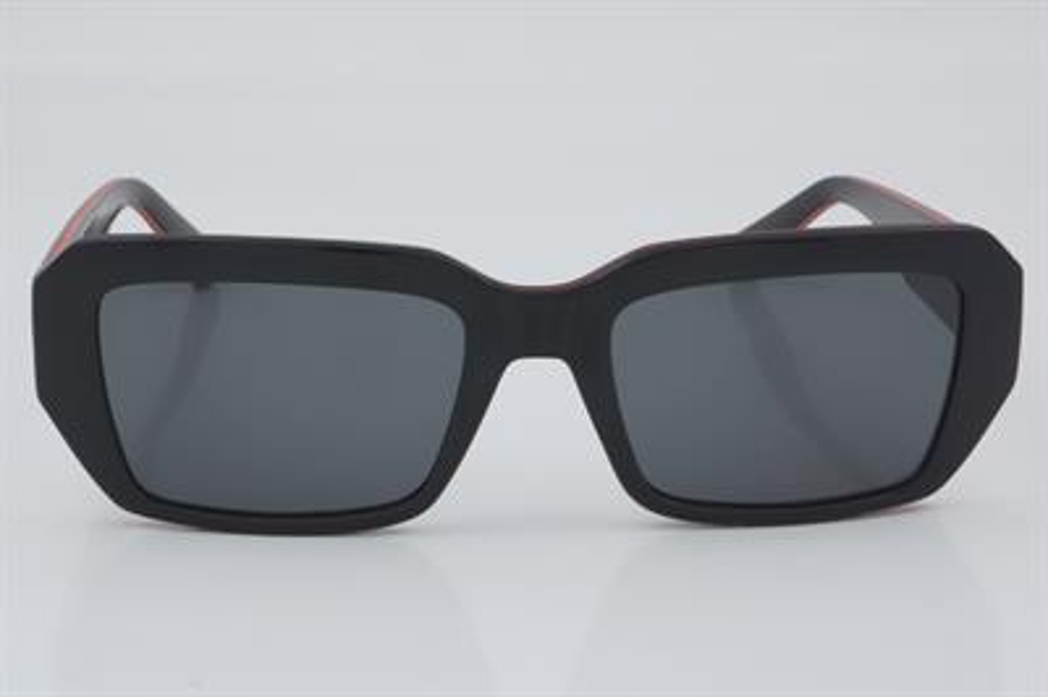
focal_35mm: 82
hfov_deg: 24.6
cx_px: 524
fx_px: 2400
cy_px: 348
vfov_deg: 16.5
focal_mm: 55
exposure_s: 1/4
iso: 100
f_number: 32
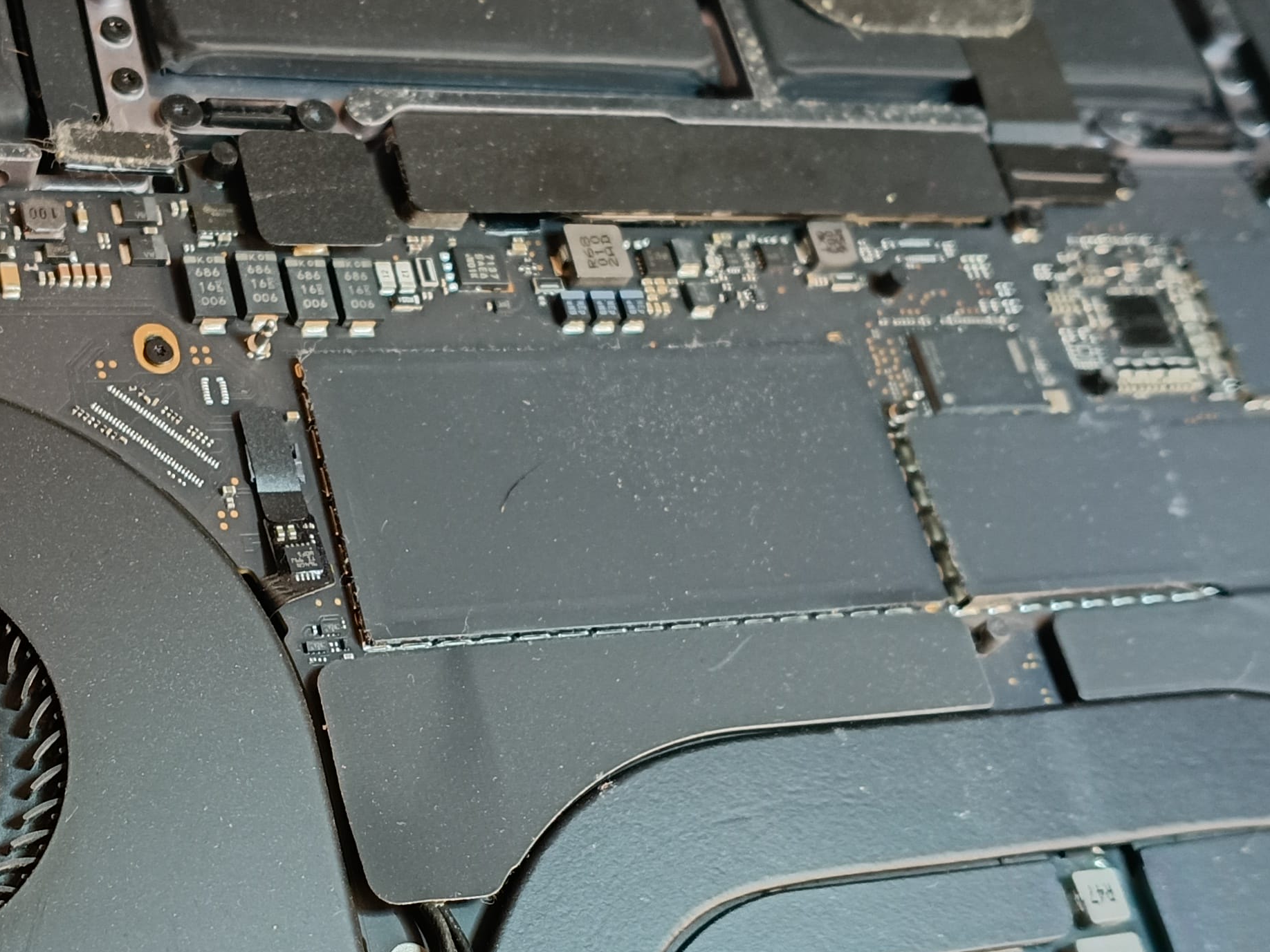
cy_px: 548
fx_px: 2128
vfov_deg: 25.2
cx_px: 385
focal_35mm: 58
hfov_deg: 32.8
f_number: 1.8
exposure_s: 1/100
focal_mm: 4.81
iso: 594
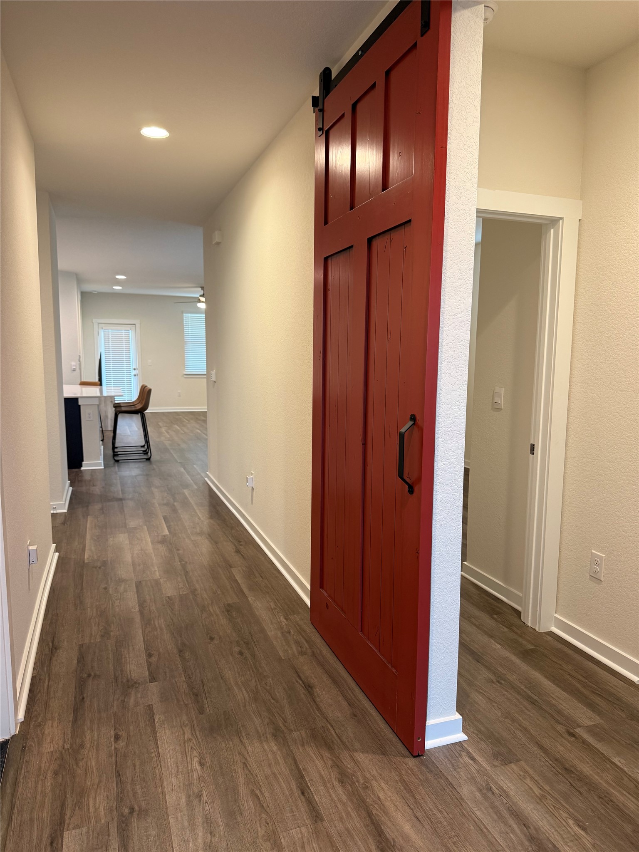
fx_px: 591
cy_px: 426
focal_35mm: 24
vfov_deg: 71.6
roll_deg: -0.6
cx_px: 320
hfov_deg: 56.8
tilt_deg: -6.6
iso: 200
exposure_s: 1/60
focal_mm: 6.76
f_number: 1.78
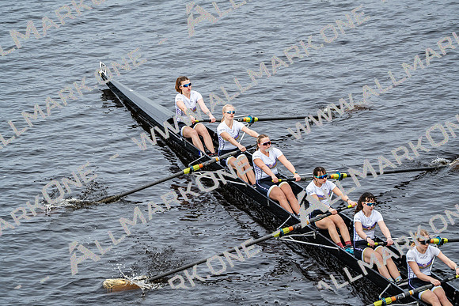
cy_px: 153
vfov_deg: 6.9
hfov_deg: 10.3
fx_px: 2550
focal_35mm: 200
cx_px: 230
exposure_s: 1/2000
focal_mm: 200
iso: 320
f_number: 2.8
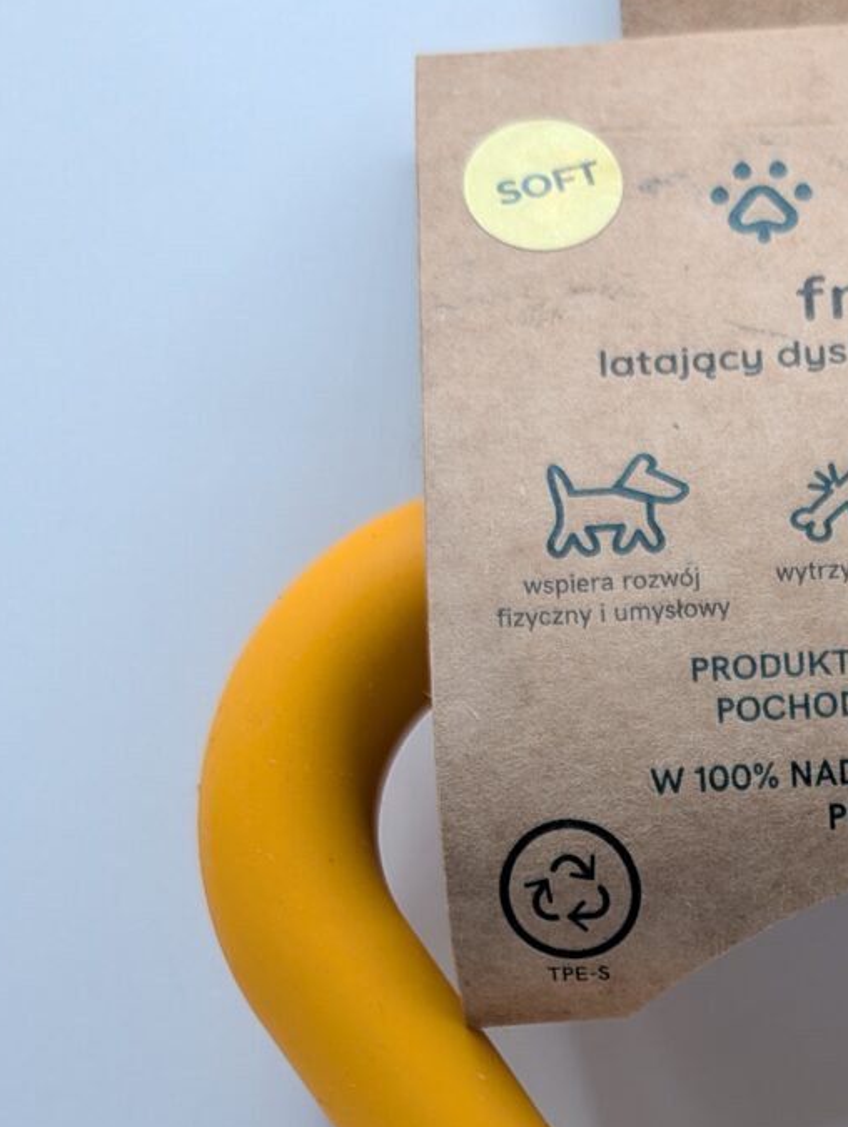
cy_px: 1588
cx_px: 870
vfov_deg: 19.3
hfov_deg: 15.9
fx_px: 2966
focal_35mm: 91
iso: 24
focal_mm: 6.9
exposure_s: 1/176
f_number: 1.68
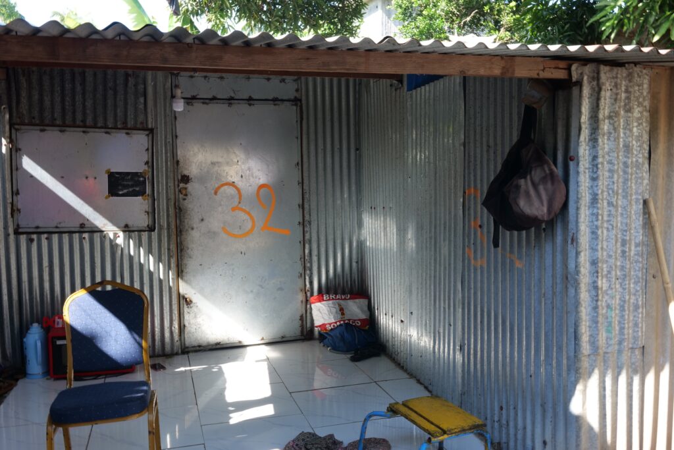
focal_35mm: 32
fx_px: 599
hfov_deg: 58.7
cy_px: 225
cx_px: 337
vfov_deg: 41.1
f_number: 14
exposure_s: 1/13
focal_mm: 32
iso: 200
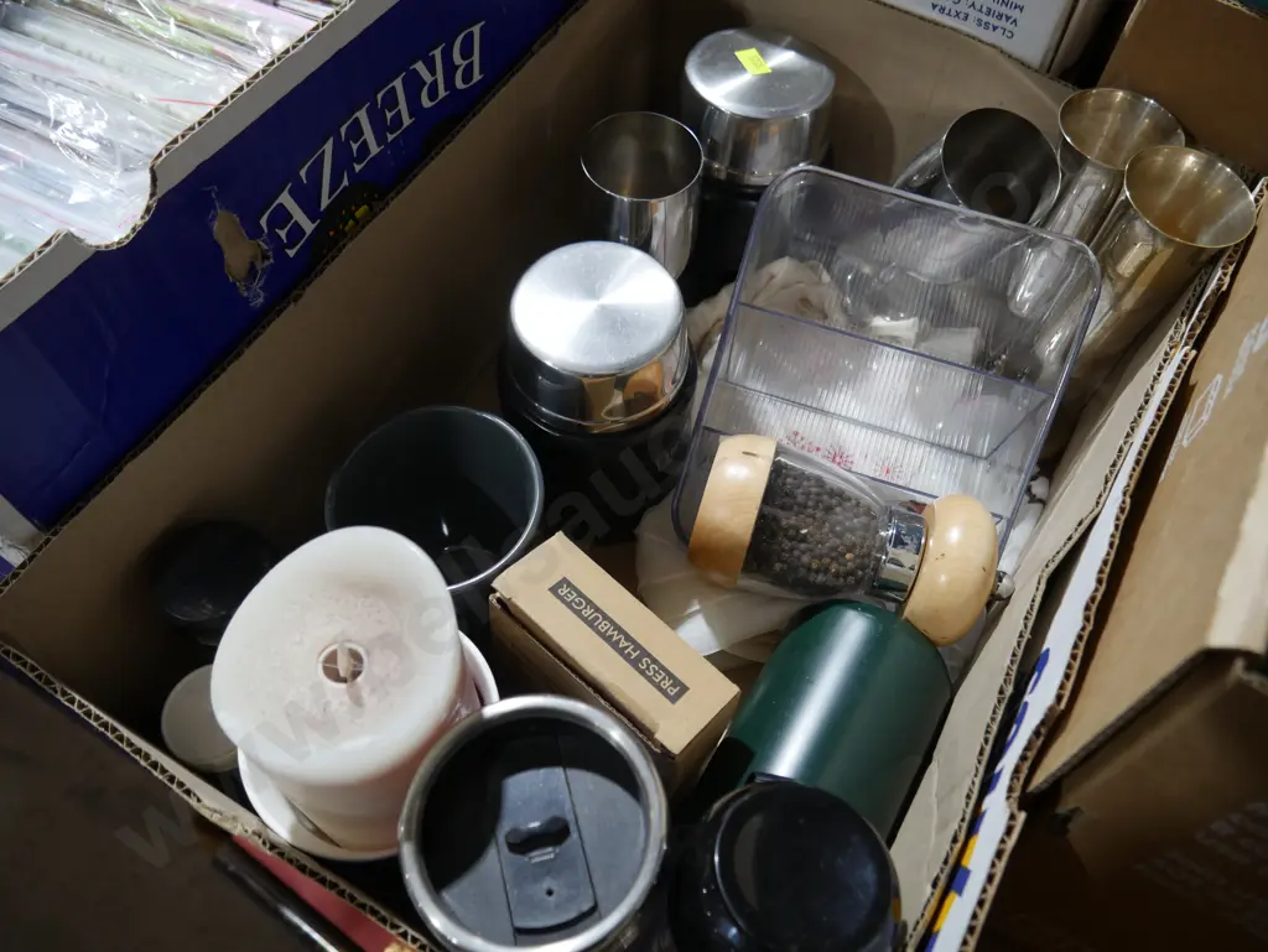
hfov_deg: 63.4
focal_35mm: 28
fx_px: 1026
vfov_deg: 49.8
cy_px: 476
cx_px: 634
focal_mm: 14
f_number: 3.5
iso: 320
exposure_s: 1/60
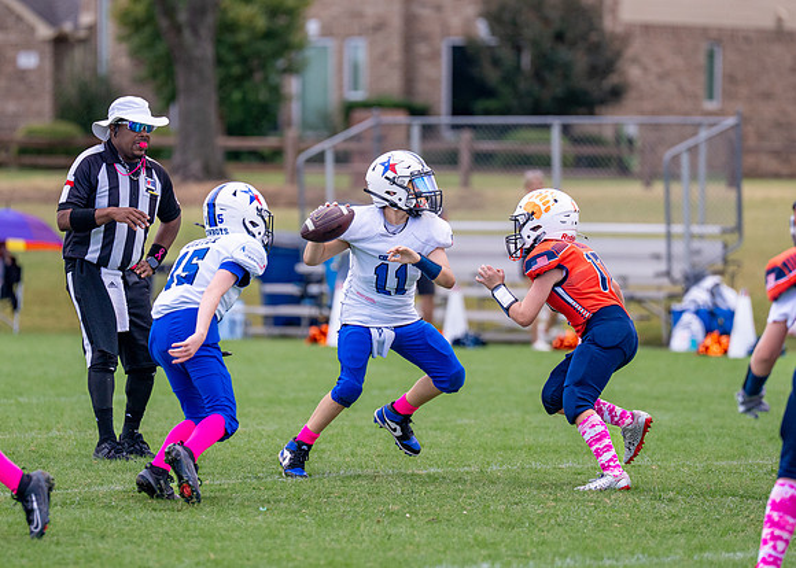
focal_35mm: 320
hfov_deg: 6.3
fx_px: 7231
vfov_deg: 4.5
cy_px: 252
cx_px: 393
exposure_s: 1/3200
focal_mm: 200
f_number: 2.8
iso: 400
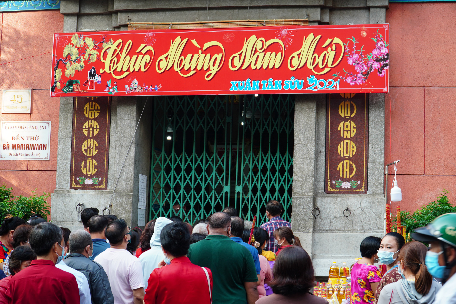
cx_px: 228
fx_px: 912
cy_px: 152
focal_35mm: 72
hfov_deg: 28.1
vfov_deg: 19.0
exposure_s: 1/80
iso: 200
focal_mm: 48
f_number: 6.3
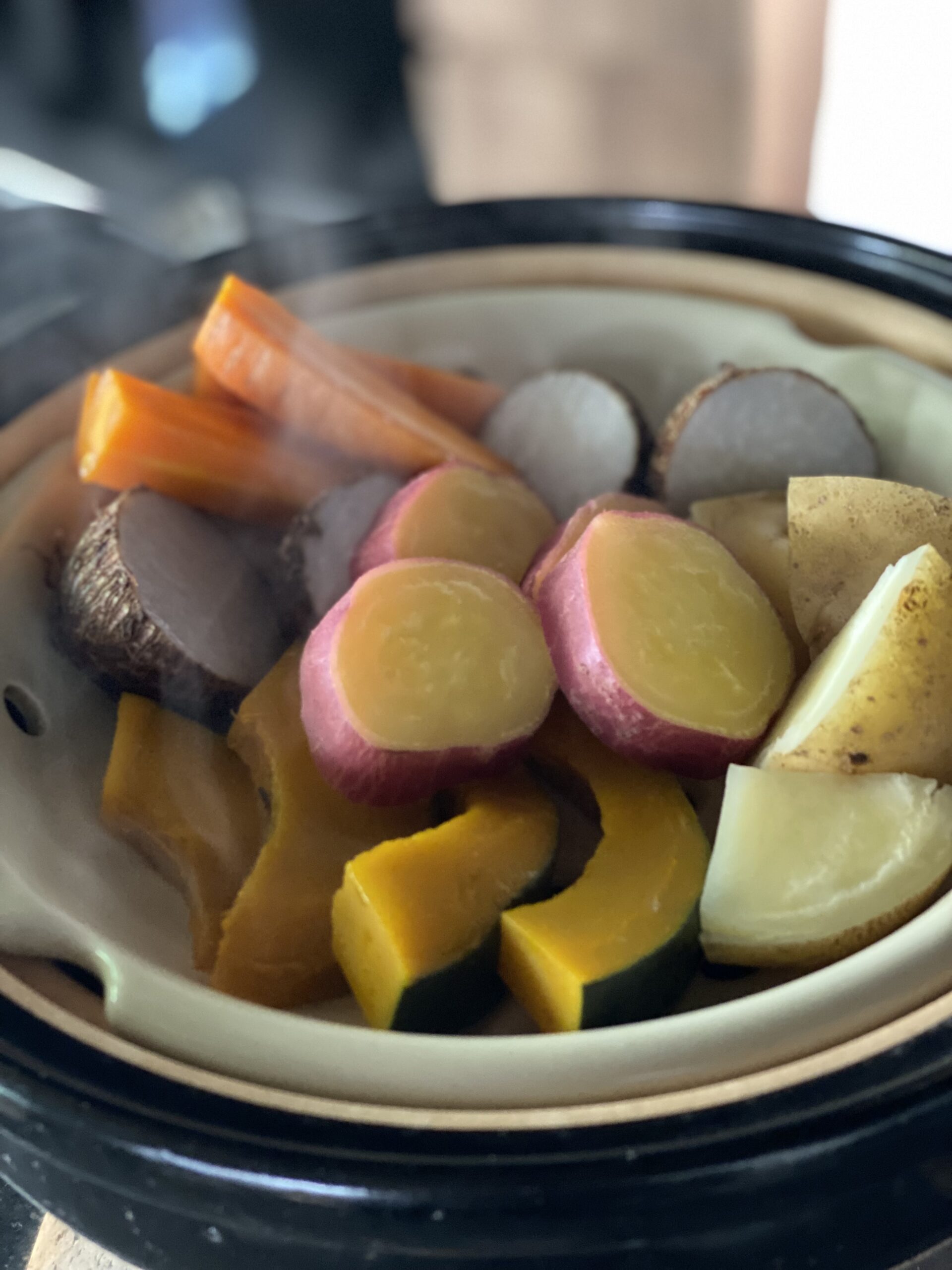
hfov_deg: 28.0
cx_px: 476
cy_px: 635
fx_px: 1907
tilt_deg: -39.2
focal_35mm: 52
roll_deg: +6.4
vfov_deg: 36.8
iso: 500
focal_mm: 6
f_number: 2
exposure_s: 1/24
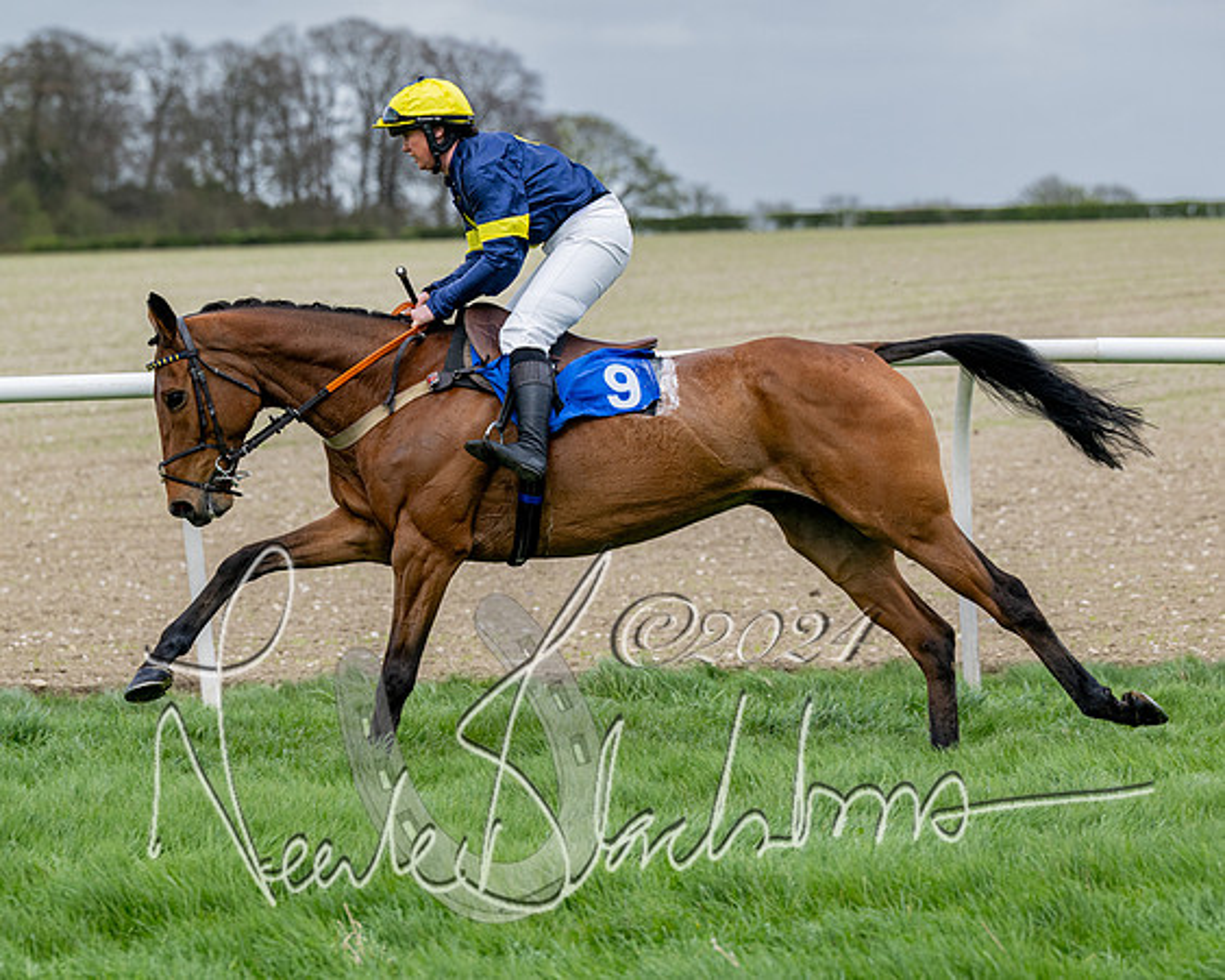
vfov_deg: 9.0
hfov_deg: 11.2
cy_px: 602
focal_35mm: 172
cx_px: 639
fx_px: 6236
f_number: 4
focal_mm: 115
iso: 400
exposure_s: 1/1600
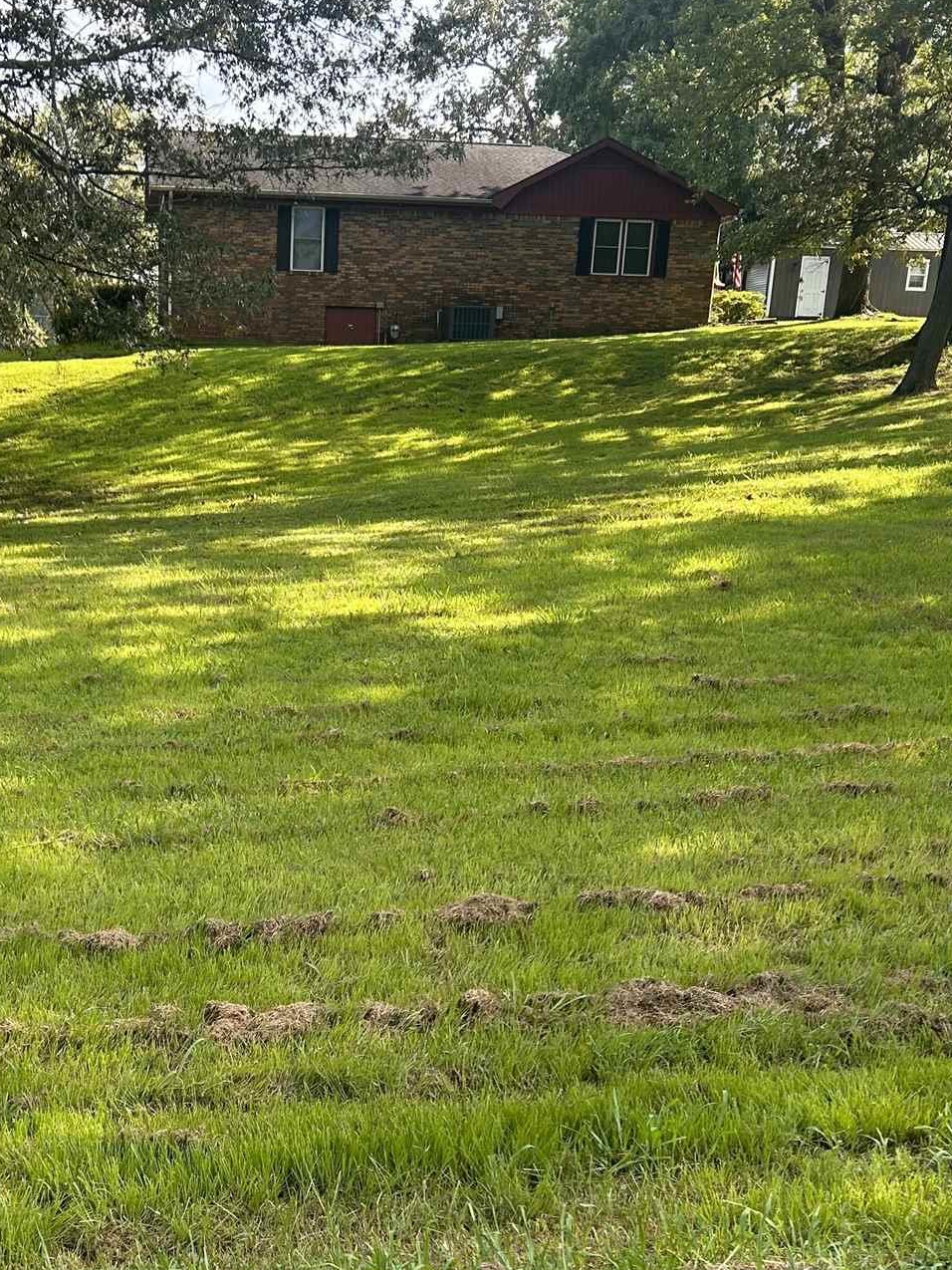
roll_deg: -2.4
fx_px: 1724
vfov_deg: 38.6
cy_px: 1056
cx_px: 294
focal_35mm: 47
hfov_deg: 30.6
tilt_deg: -20.5
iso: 50
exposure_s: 1/840
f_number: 1.5
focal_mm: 5.7
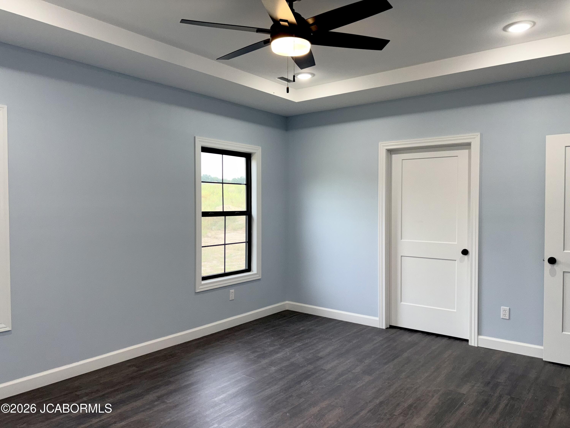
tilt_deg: -2.0
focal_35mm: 26
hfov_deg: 67.3
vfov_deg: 53.1
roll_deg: -0.5
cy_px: 214
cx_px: 285
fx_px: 428
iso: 80
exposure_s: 1/143
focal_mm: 5.96
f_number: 1.6
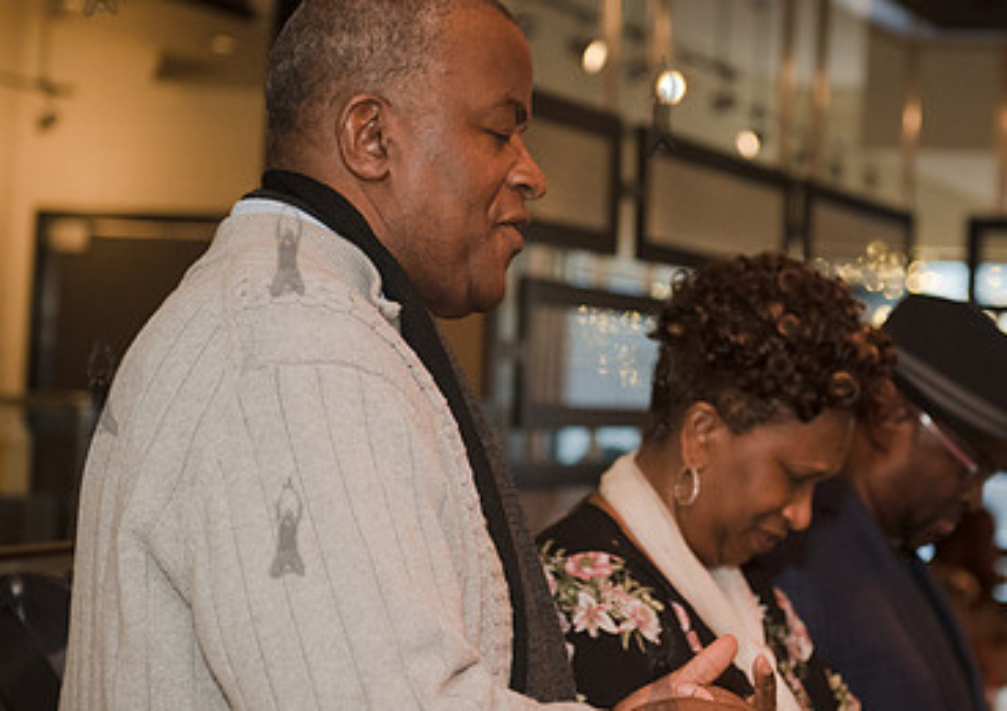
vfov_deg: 12.9
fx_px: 3133
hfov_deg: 18.2
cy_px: 319
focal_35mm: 110
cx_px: 669
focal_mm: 60
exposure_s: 1/320
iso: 1250
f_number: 3.5
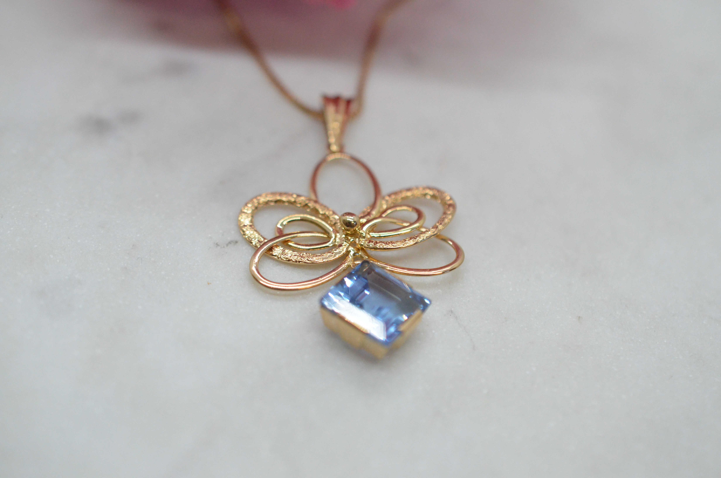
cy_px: 239
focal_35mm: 60
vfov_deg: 22.5
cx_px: 360
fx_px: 1199
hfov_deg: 33.5
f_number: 4
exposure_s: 1/2500
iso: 3200
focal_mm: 40
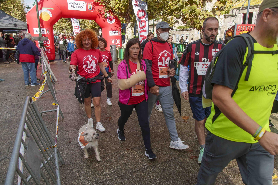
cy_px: 92
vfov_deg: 53.1
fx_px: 185
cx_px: 139
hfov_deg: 73.8
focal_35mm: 24
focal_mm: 16
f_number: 4
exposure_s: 1/640
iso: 125
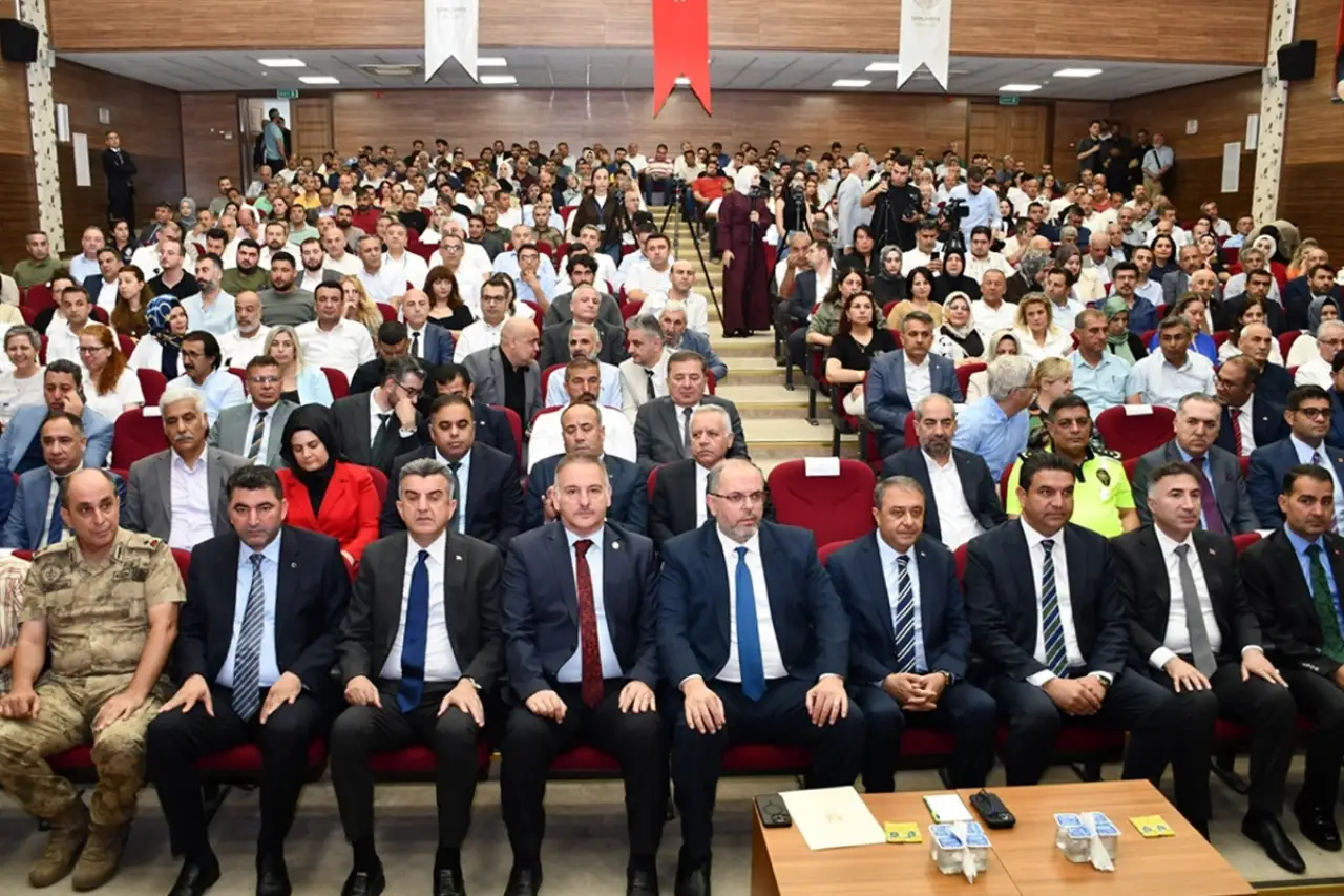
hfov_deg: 67.4
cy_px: 448
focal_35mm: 27
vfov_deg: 47.9
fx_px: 1008
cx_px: 672
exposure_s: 1/60
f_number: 4
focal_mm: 18
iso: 800
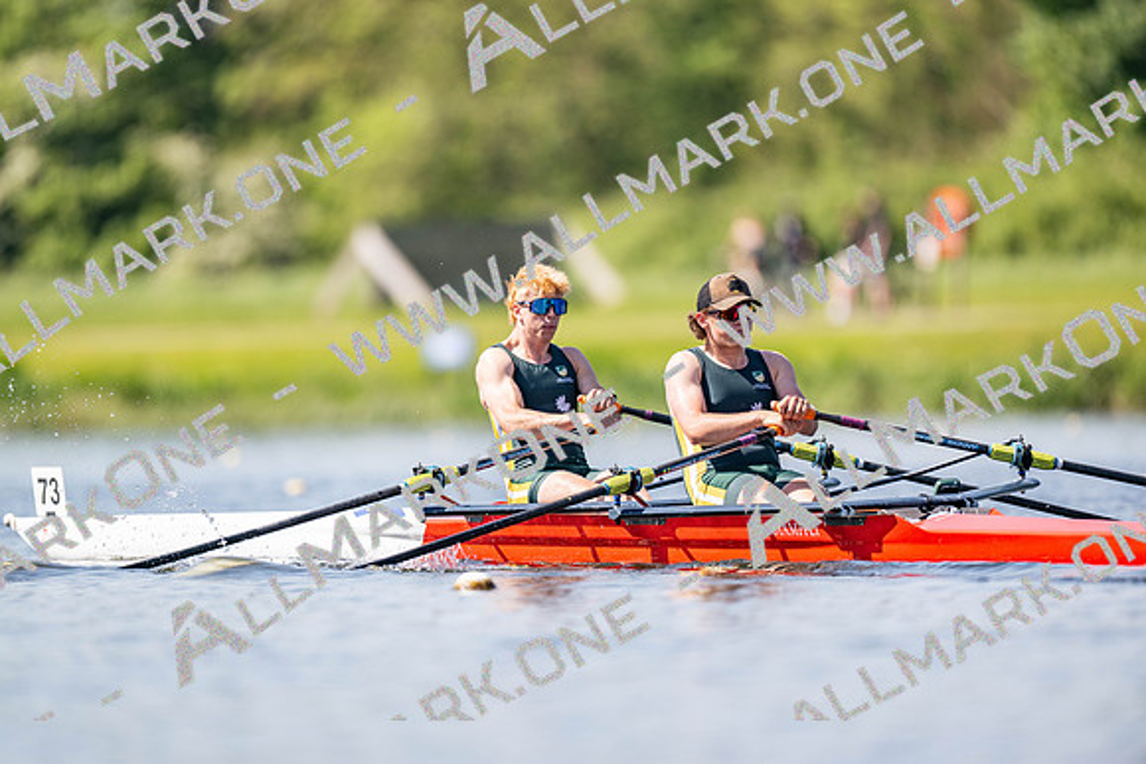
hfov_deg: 3.4
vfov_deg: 2.3
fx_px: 19104
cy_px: 382
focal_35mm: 600
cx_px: 573
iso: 360
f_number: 4
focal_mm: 600
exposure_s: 1/2500
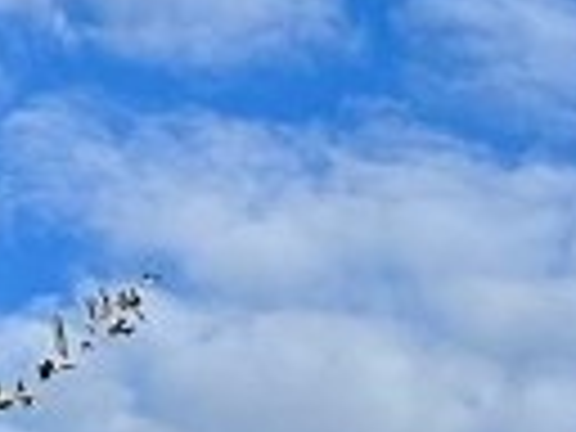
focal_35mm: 192
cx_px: 1220
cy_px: 1498
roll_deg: -1.2
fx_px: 3195
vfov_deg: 6.7
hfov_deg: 9.5
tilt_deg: +5.2
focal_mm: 6.86
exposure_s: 1/3597
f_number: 1.78
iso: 80
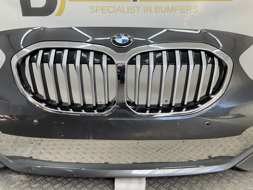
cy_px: 95
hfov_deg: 61.7
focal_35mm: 29
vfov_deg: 48.2
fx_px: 212
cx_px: 126
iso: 16
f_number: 1.8
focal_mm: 3
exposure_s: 1/128
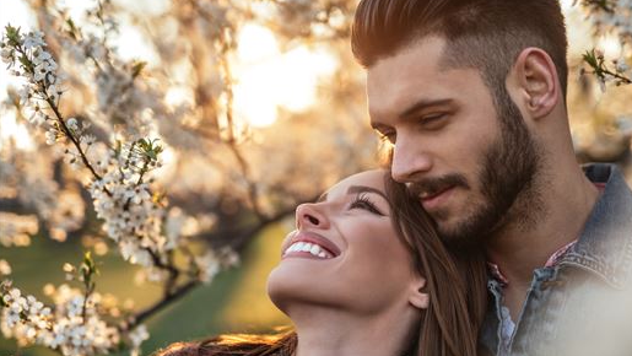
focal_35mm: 61
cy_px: 212
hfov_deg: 34.3
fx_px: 1023
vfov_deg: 19.7
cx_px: 364
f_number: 2
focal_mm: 50
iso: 200
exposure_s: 1/500
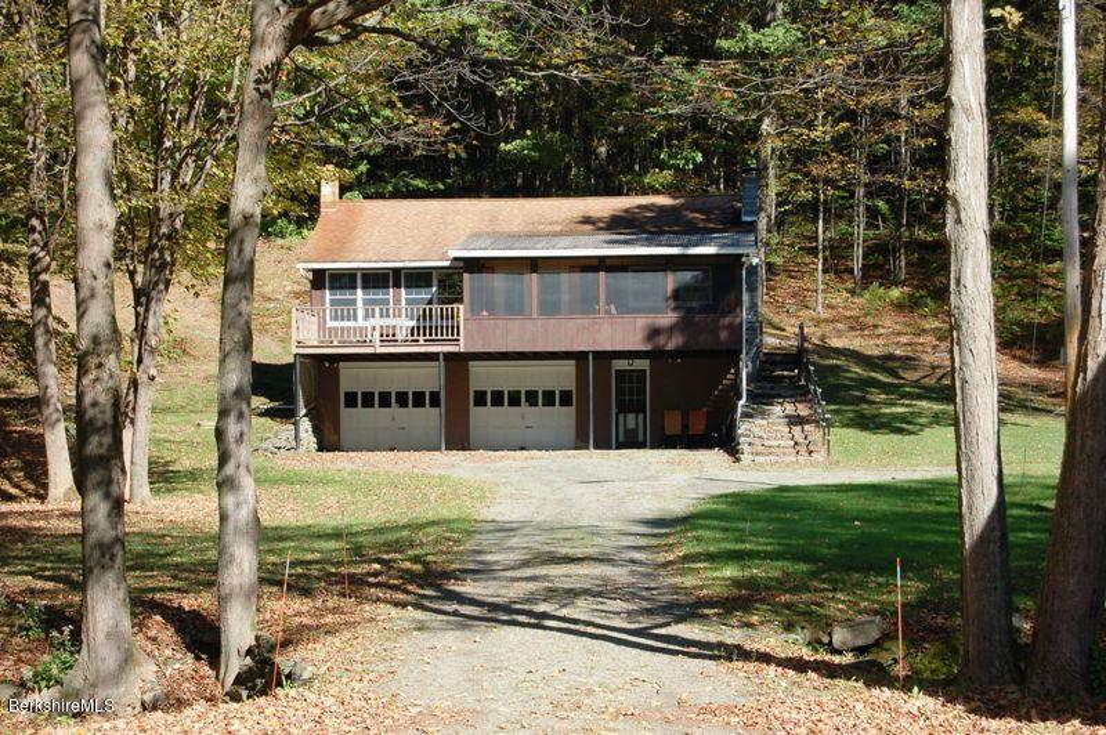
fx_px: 2532
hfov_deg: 24.6
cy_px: 368
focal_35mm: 82
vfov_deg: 16.5
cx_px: 553
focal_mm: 55
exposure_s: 1/250
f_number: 8
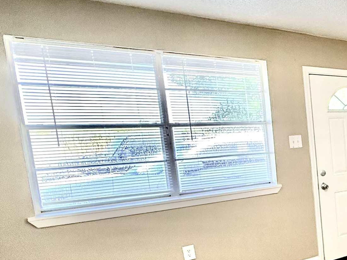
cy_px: 177
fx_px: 391
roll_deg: +2.0
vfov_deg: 36.4
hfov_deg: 33.3
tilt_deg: -7.6
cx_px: 463
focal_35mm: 39
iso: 320
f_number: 2.2
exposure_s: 1/120
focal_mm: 2.22
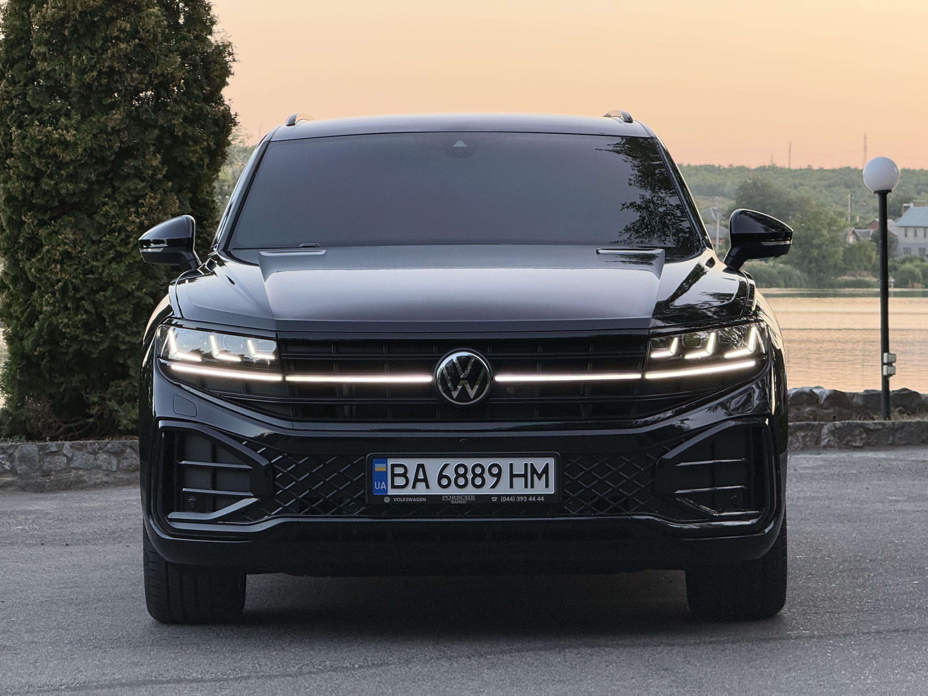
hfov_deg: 16.4
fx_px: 3217
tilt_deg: -0.2
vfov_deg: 12.3
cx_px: 464
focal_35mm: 120
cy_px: 348
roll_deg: -0.7
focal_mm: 15.66
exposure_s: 1/111
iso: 100
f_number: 2.8
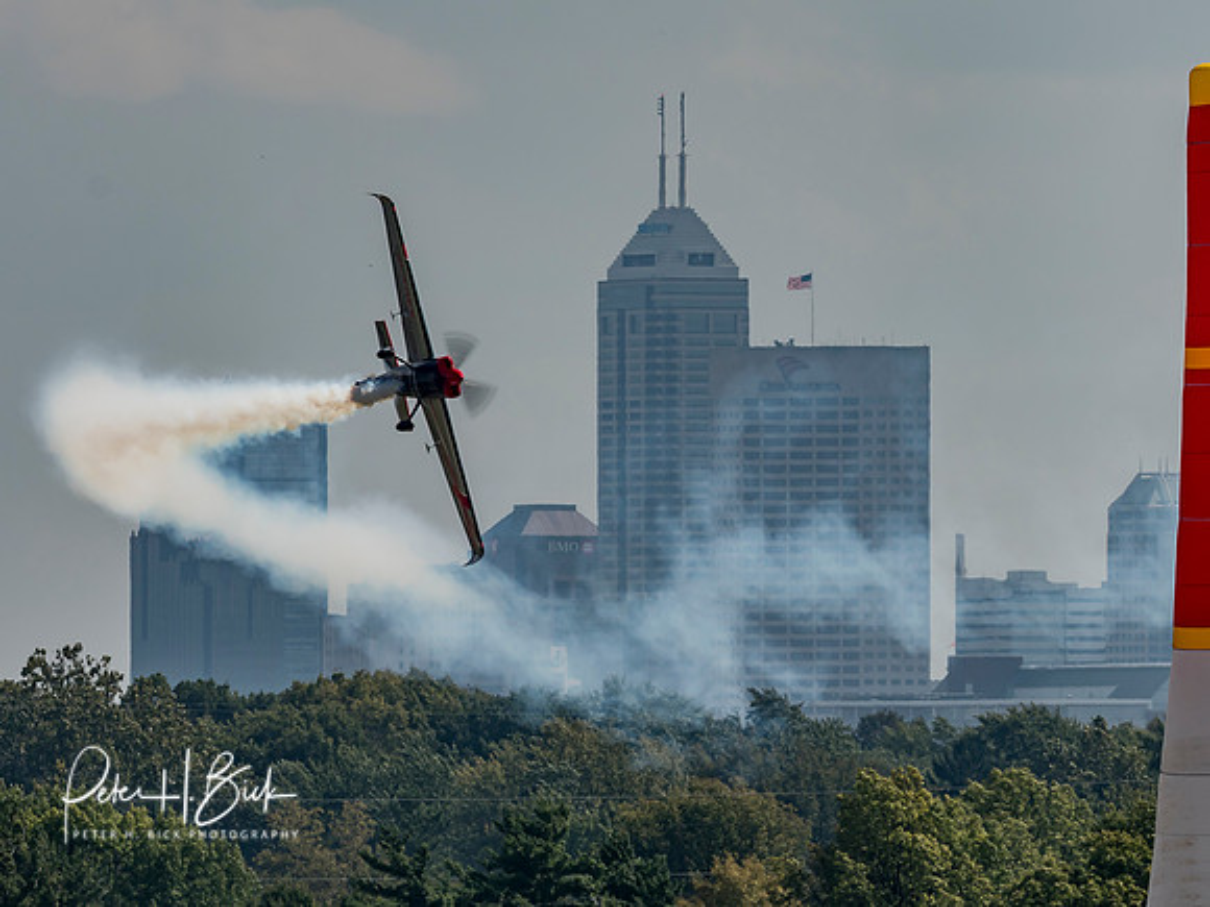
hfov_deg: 2.8
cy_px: 390
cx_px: 513
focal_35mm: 715
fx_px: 24978
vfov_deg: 2.1
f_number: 13
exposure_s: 1/320
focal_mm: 300
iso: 200
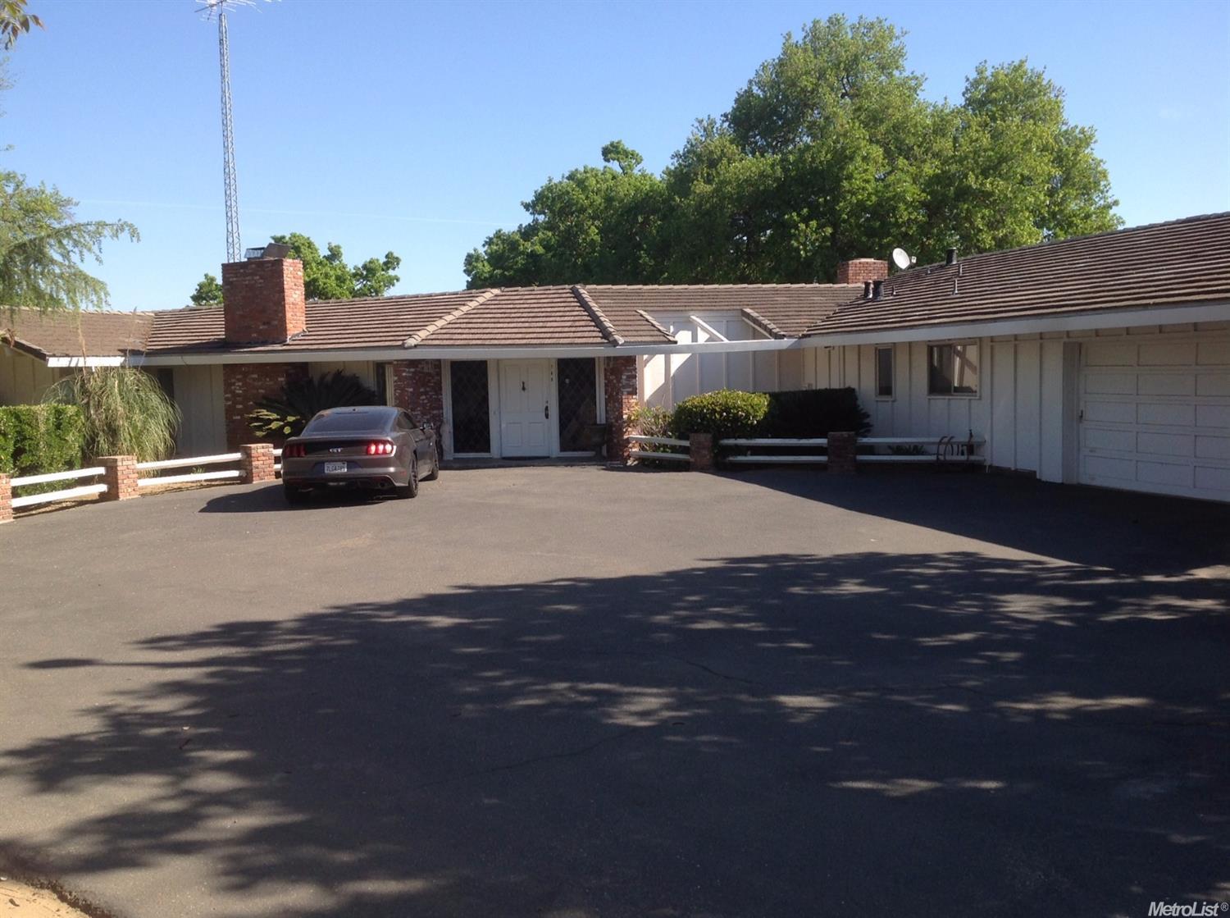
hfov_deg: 52.7
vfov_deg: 40.6
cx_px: 615
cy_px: 459
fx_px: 1241
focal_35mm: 35
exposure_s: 1/1008
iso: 50
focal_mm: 4.28
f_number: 2.4
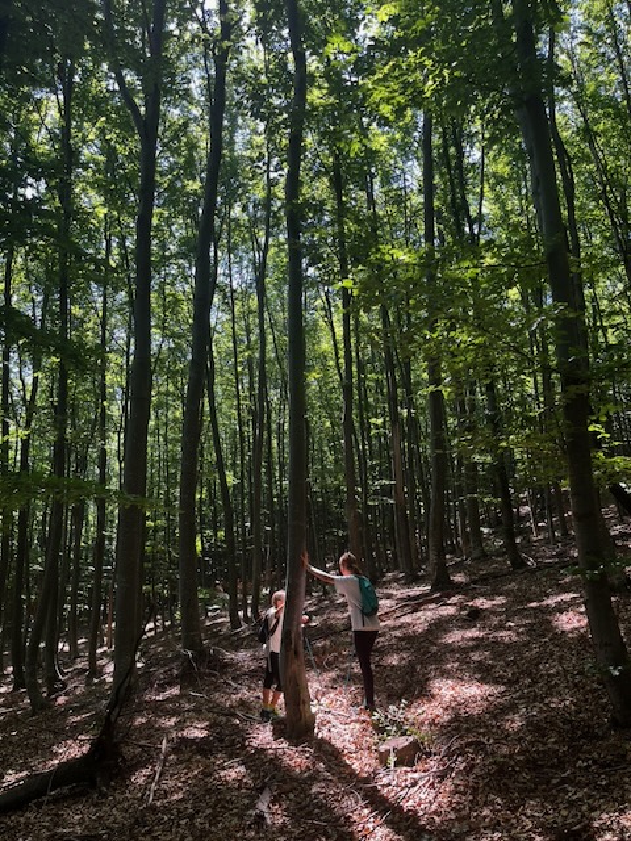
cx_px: 316
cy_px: 420
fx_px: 632
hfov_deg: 53.1
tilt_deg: +12.0
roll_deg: -1.8
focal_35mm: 26
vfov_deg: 67.3
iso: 32
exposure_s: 1/138
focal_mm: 5.1
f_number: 1.6
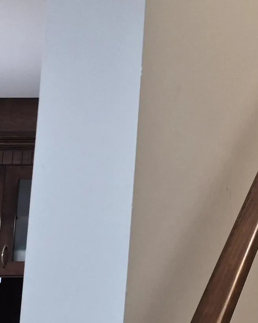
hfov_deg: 15.6
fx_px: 792
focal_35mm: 83
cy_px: 154
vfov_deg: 23.0
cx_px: 474
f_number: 1.8
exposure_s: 1/120
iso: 500
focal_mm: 5.4
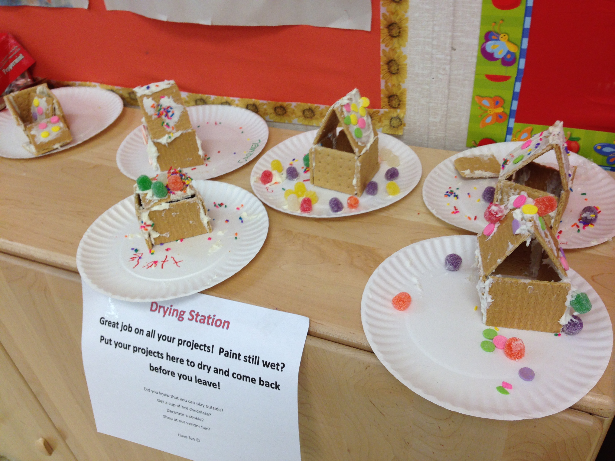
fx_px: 586
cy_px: 230
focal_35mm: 33
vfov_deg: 42.9
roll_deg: +5.1
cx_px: 308
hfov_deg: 55.4
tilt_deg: -40.9
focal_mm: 4.12
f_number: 2.4
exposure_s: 1/60
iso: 64
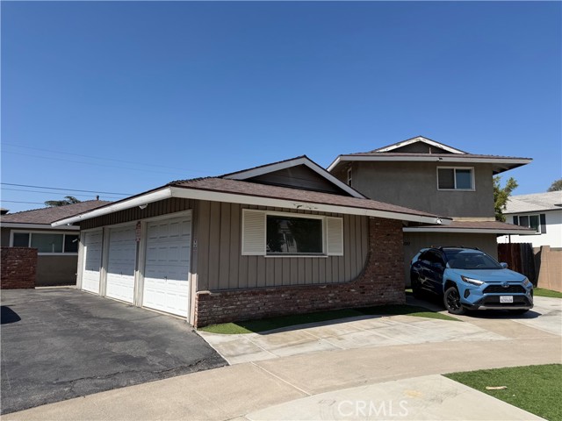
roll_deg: -0.1
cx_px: 281
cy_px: 210
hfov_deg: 71.6
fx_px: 390
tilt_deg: +6.6
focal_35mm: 24
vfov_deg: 56.8
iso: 80
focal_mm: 6.76
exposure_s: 1/5714
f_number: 1.78
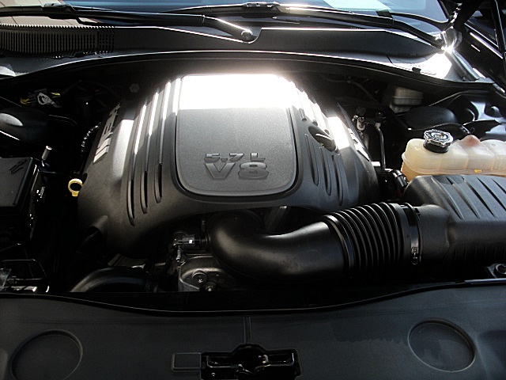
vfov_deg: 39.7
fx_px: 526
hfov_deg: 51.4
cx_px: 253
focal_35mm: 36
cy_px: 190
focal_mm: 6.3
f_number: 2.8
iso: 50
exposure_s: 1/160
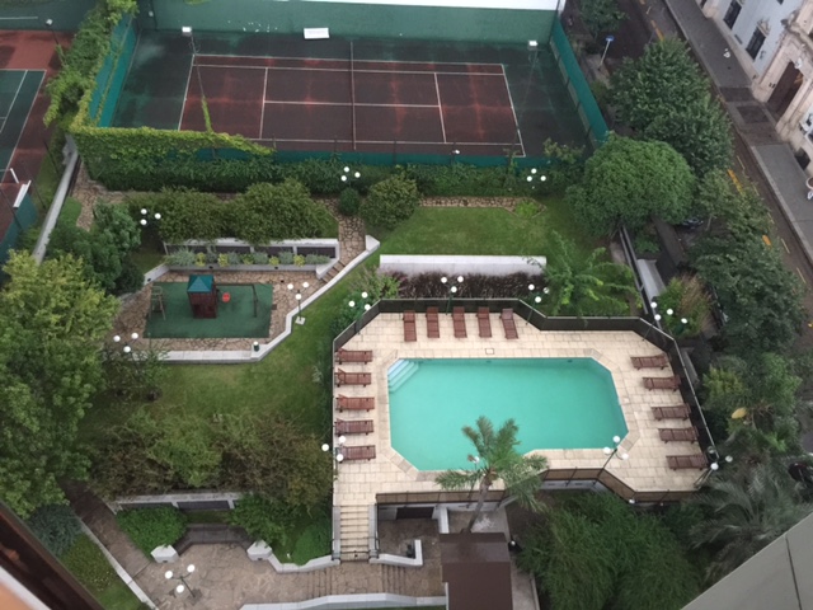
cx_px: 406
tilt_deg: -52.1
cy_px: 305
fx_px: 681
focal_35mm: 29
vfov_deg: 48.2
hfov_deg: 61.7
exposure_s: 1/17
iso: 160
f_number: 2.2
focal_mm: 4.15
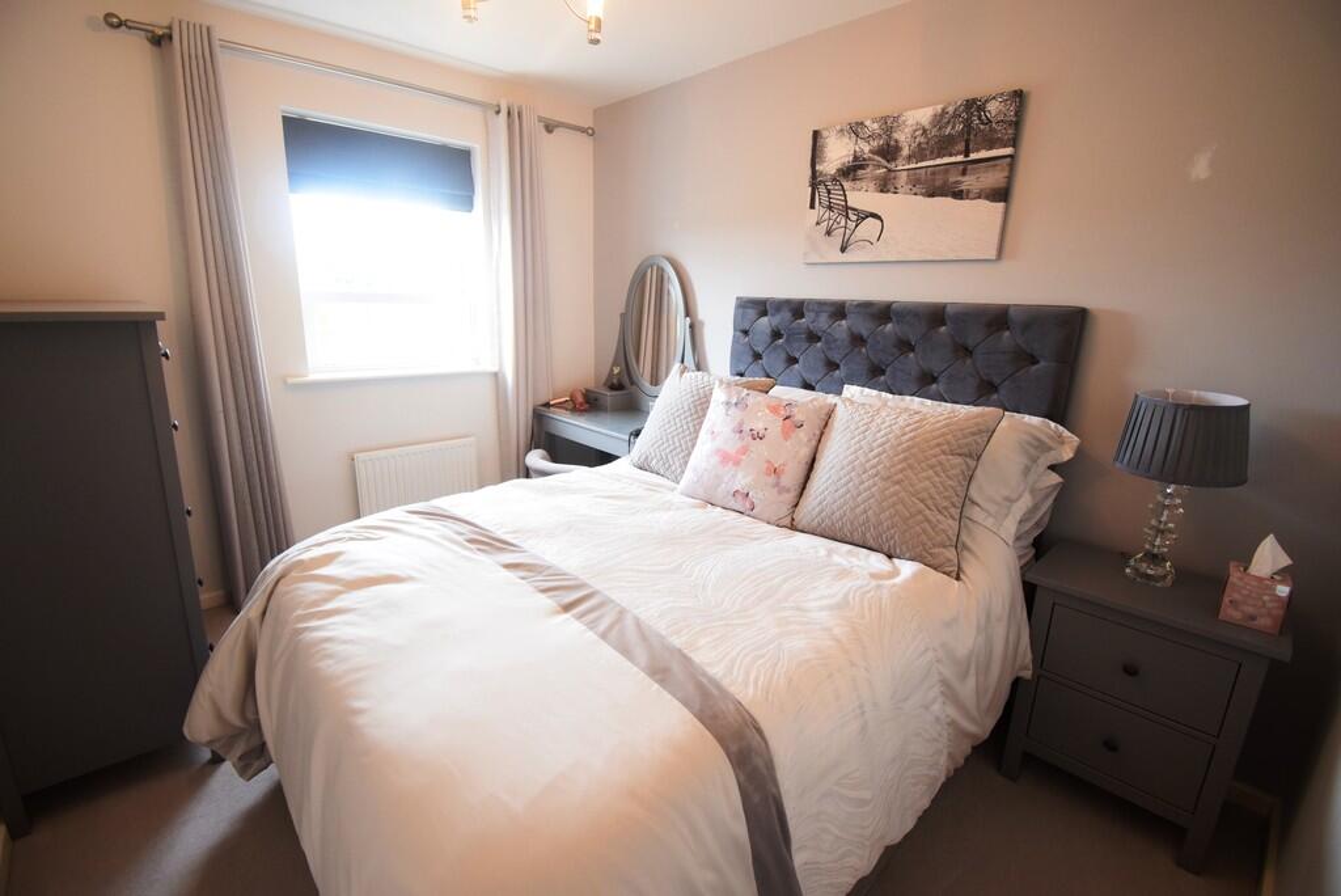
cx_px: 670
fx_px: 559
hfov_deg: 100.4
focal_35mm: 15
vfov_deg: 77.4
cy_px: 448
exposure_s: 1/60
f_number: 4.5
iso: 1250
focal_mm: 10
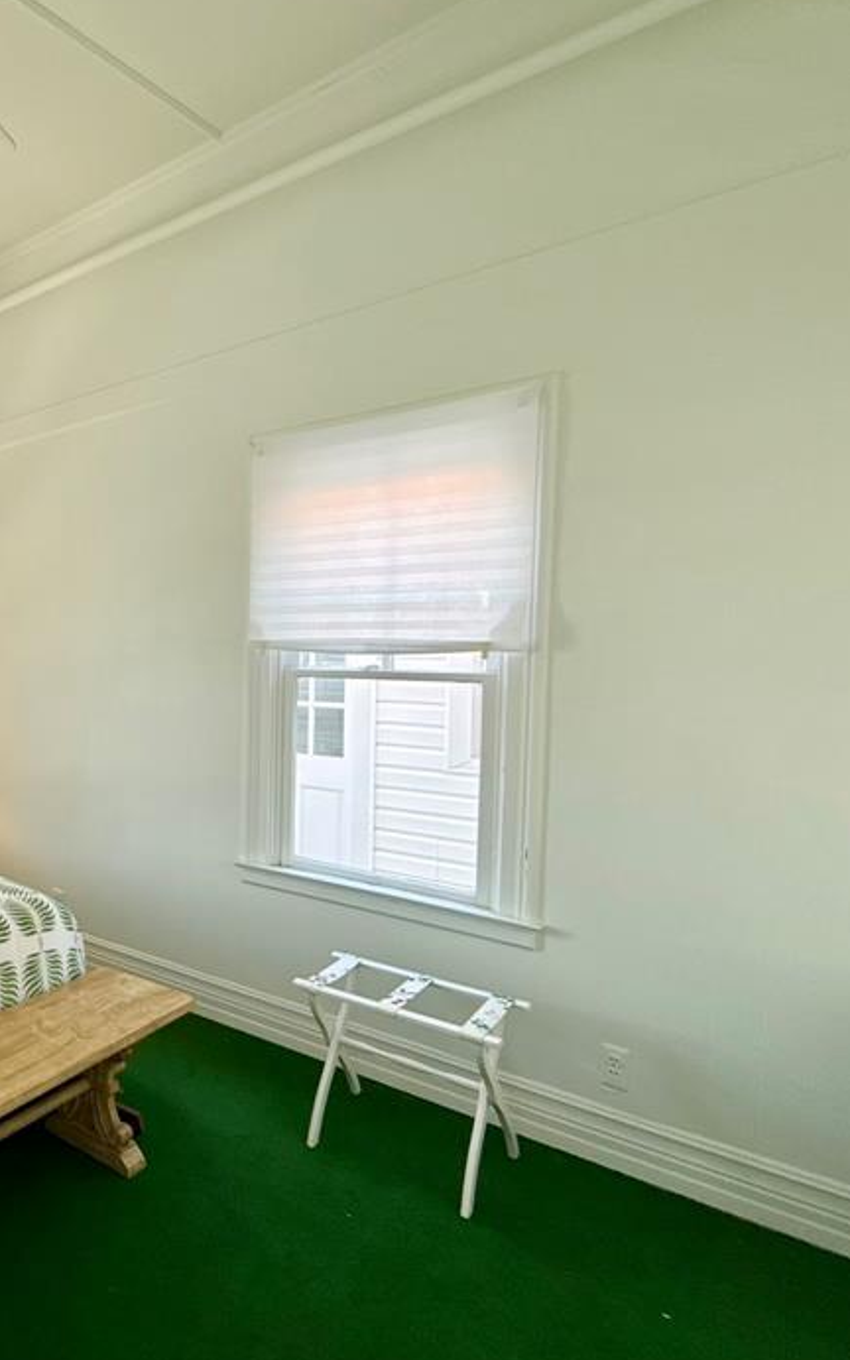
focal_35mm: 22
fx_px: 815
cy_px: 697
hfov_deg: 44.9
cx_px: -33
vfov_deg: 79.6
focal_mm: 2.22
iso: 80
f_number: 2.2
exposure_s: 1/120
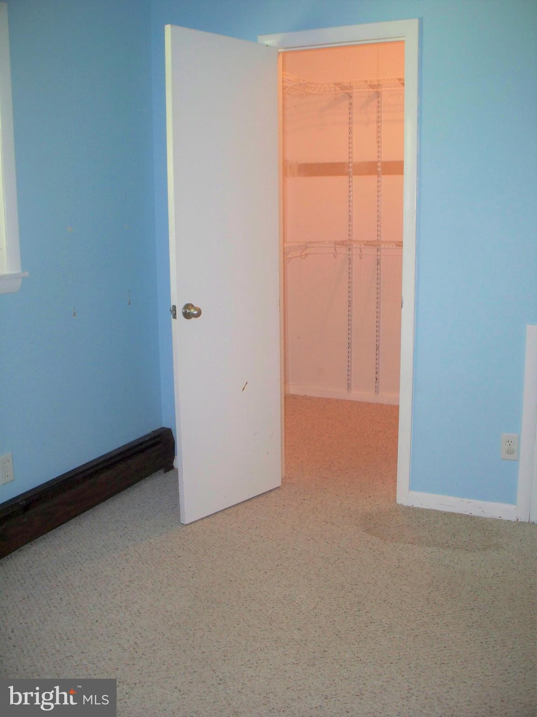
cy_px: 358
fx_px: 745
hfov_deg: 39.7
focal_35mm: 36
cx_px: 268
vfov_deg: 51.4
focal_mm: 7.54
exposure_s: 1/30
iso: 200
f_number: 2.8
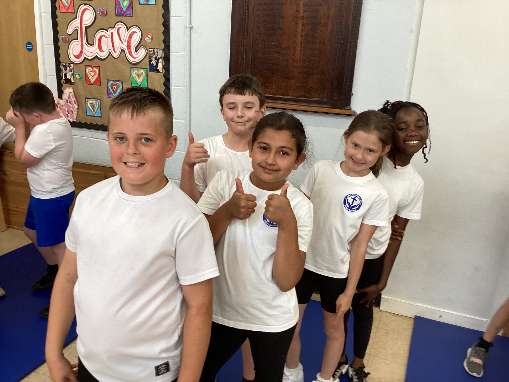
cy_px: 191
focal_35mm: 31
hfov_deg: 58.4
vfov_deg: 45.4
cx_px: 254
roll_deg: +0.7
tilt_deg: -15.5
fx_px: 456
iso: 80
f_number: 2.4
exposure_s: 1/50
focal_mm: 3.3
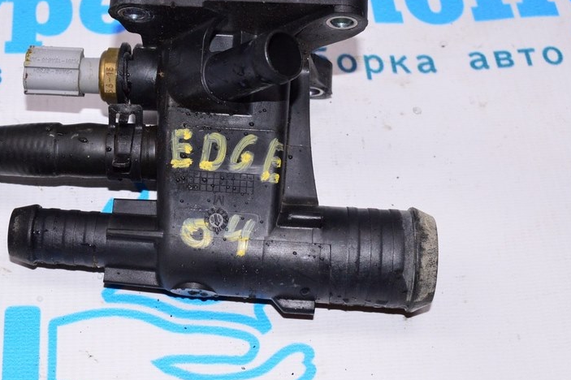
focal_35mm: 68
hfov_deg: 29.4
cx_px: 163
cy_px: 135
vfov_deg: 20.0
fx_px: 1074
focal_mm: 31
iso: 1600
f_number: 8
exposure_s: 1/200
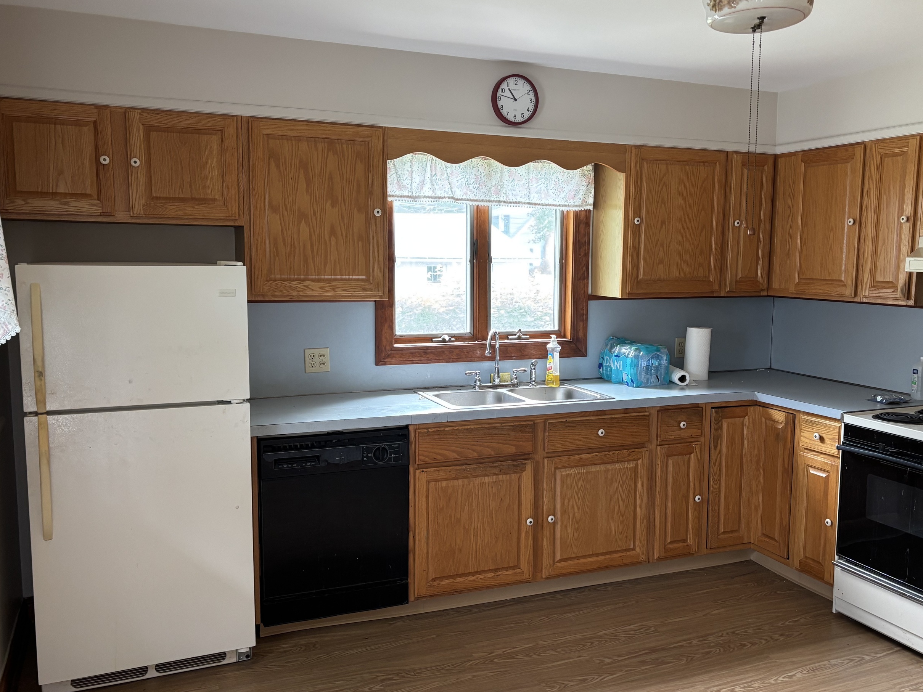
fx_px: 880
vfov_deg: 42.9
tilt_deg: -6.8
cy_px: 359
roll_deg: -0.1
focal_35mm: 33
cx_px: 499
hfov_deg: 55.3
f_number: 1.6
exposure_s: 1/60
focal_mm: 5.96
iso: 160
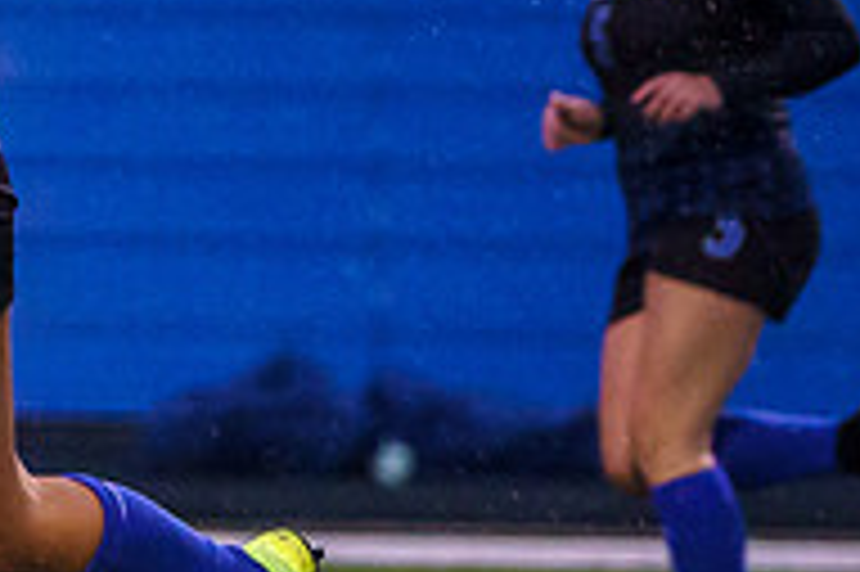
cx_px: -97
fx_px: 24083
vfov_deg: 1.4
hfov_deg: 2.0
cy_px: 222
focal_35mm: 1009
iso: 6400
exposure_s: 1/800
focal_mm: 200
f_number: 4
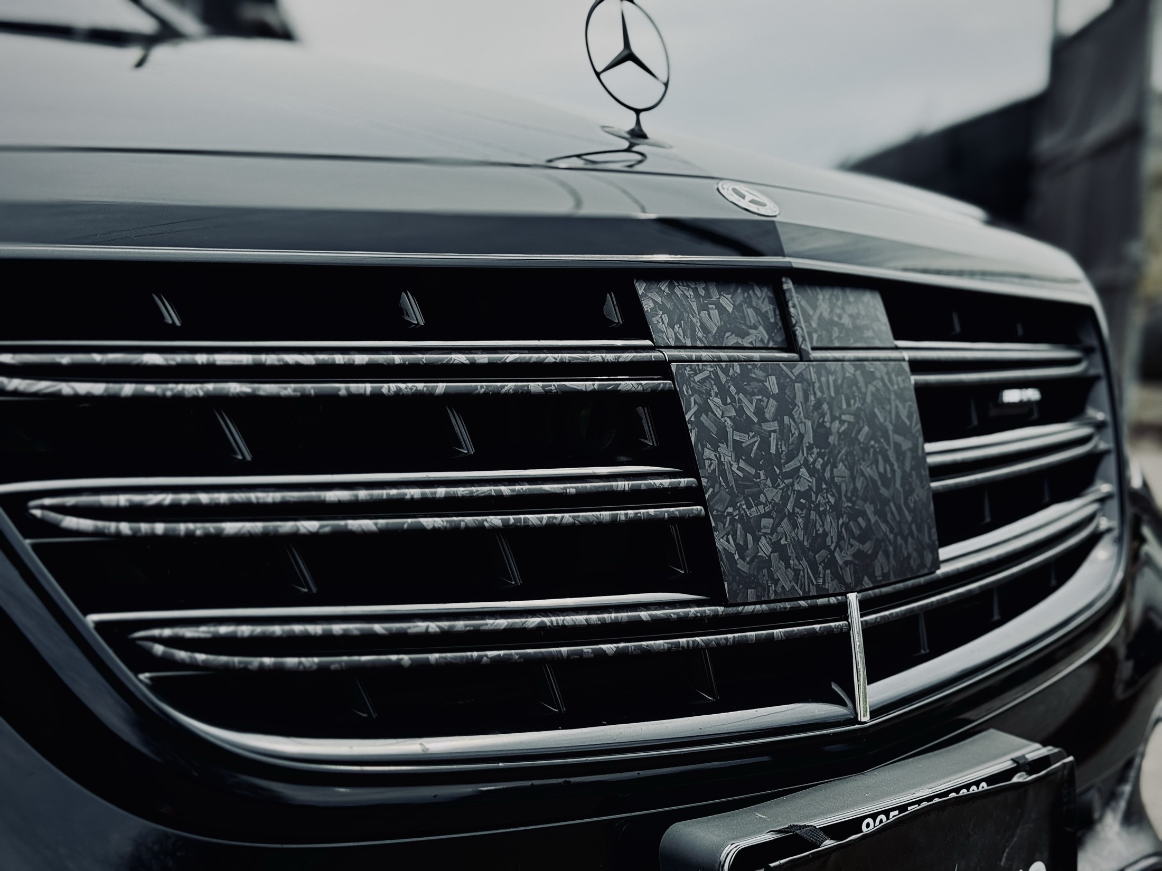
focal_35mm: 48
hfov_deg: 39.7
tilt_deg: -3.4
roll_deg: -1.2
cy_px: 436
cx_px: 581
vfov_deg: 30.3
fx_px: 1611
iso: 100
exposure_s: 1/895
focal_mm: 6.76
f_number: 1.78
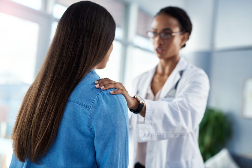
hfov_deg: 39.6
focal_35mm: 50
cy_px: 84
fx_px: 350
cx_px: 126
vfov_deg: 27.0
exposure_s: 1/250
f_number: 2
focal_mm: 50
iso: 160
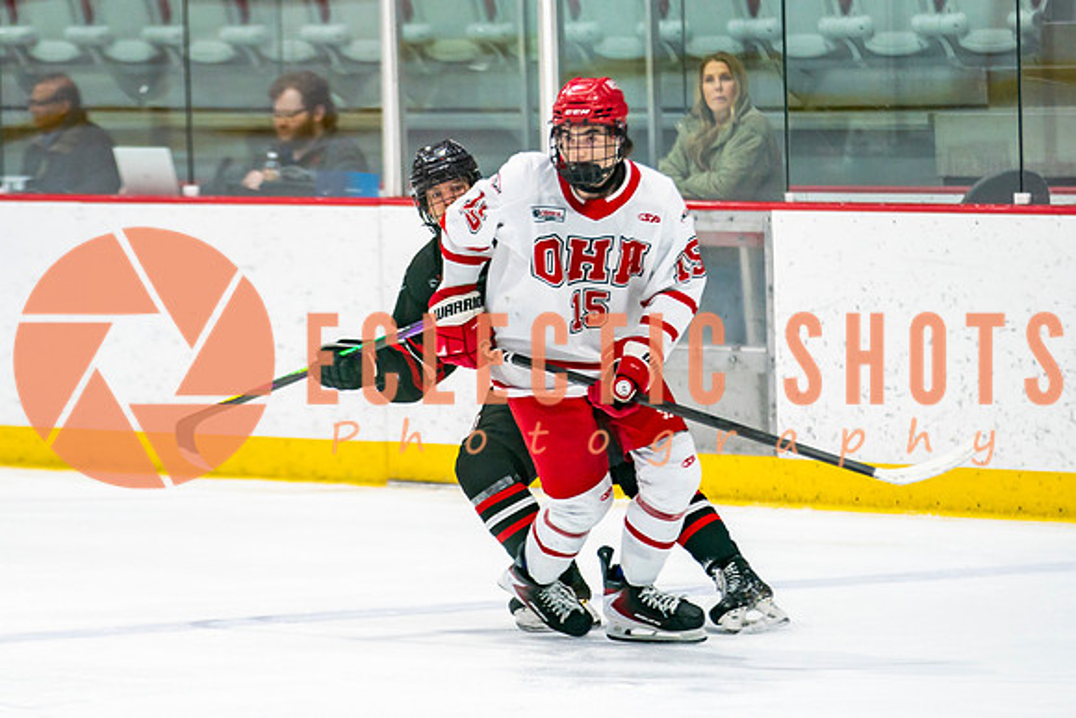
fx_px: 9496
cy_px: 417
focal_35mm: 318
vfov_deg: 4.3
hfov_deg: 6.5
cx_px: 448
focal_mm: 165
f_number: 2.8
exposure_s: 1/640
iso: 400
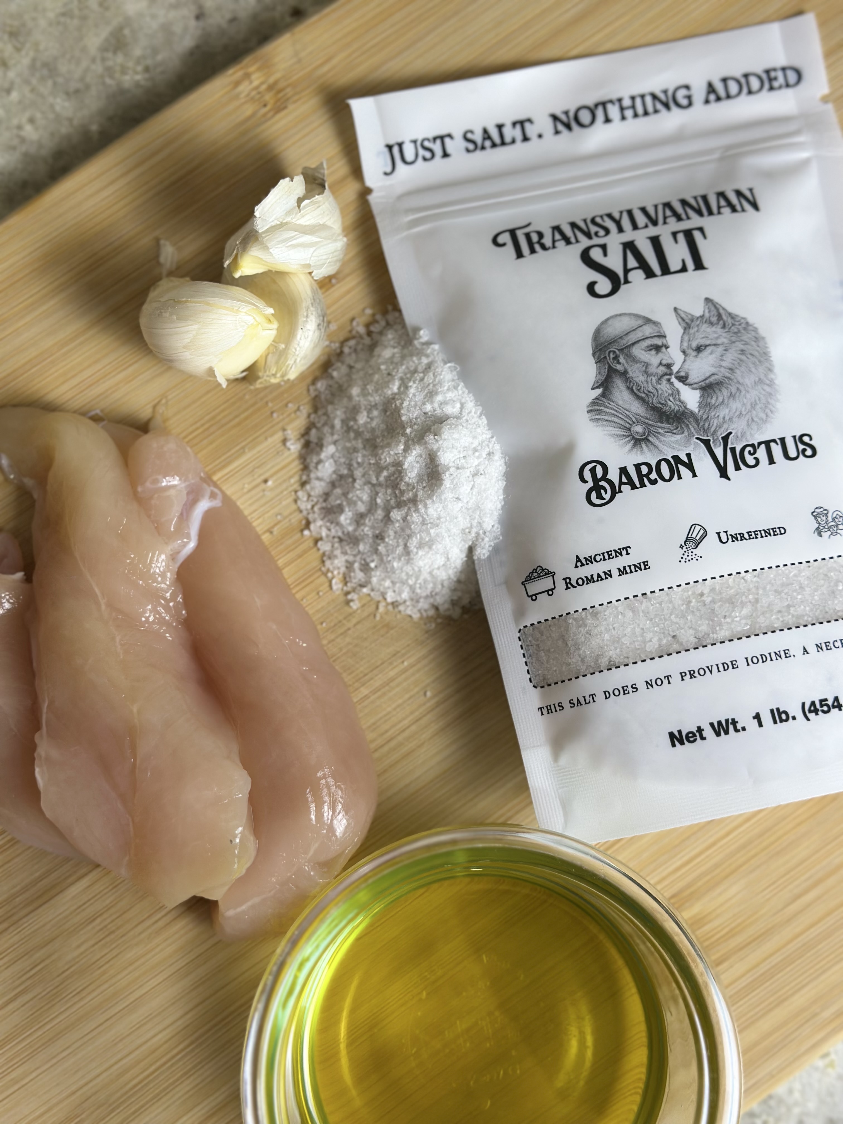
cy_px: 562
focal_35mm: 48
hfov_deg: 30.3
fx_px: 1559
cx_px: 422
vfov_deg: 39.7
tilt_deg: -85.5
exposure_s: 1/129
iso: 100
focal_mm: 6.86
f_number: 1.78
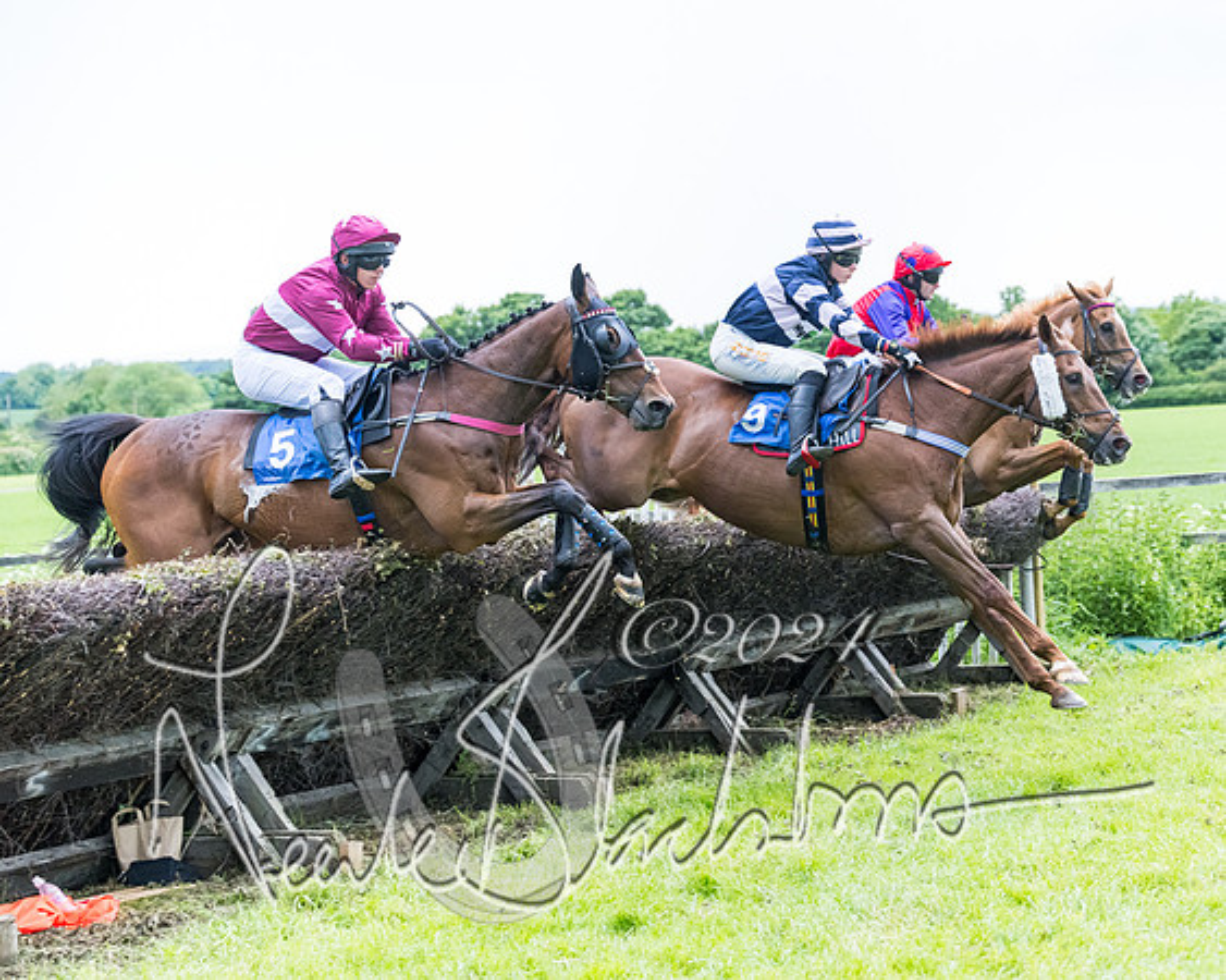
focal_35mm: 79
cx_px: 706
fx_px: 2868
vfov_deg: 19.4
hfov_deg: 24.1
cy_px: 489
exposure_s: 1/1600
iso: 2000
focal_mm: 70
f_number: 4
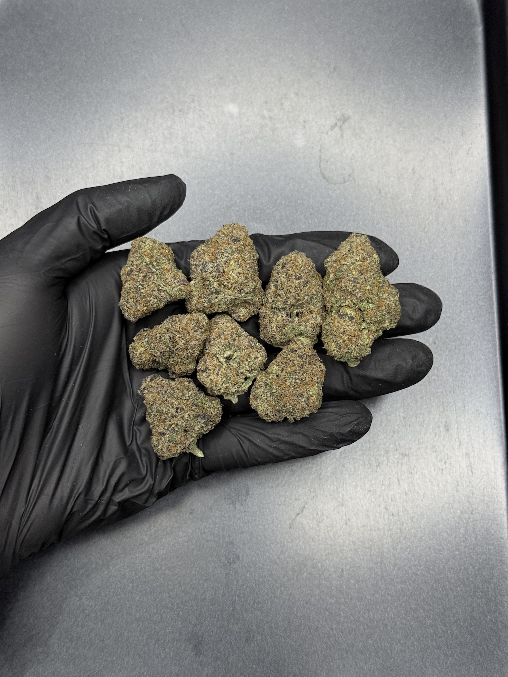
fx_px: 939
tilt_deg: -80.9
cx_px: 254
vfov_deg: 39.7
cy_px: 338
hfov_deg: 30.3
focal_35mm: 48
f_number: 1.78
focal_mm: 6.76
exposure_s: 1/60
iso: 100
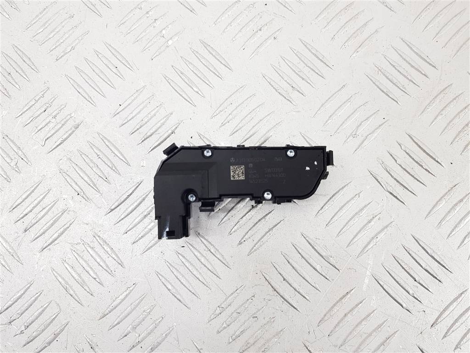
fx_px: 353
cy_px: 176
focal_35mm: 26
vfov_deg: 53.1
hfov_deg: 67.3
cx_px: 235
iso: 50
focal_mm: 4.2
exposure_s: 1/50
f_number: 1.7
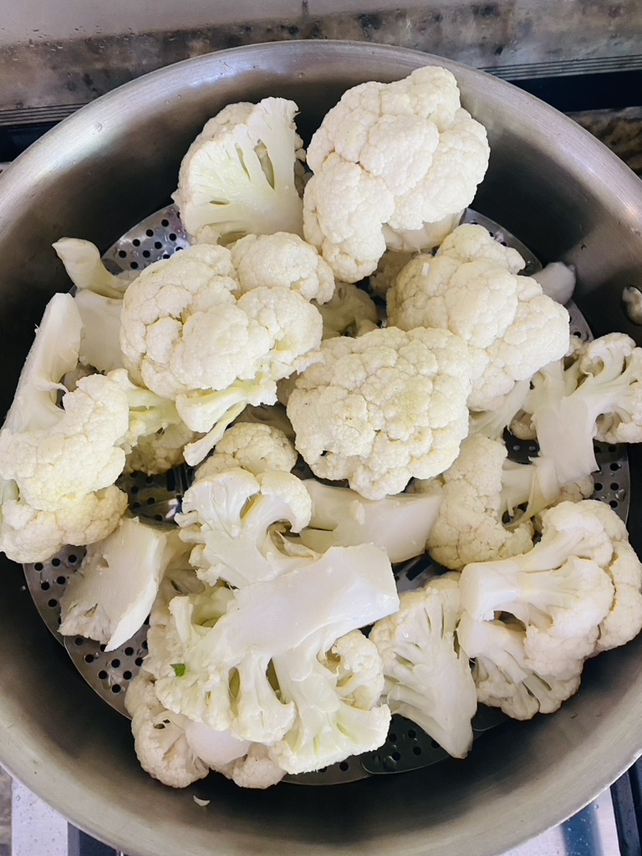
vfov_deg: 67.3
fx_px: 643
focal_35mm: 26
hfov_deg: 53.1
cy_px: 428
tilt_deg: -77.8
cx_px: 321
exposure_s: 1/60
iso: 160
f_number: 1.8
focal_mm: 4.25
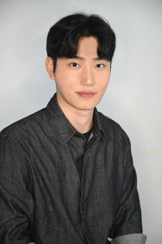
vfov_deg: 28.9
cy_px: 122
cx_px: 81
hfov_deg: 19.4
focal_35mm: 70
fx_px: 473
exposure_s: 1/30
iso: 200
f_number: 4
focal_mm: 70
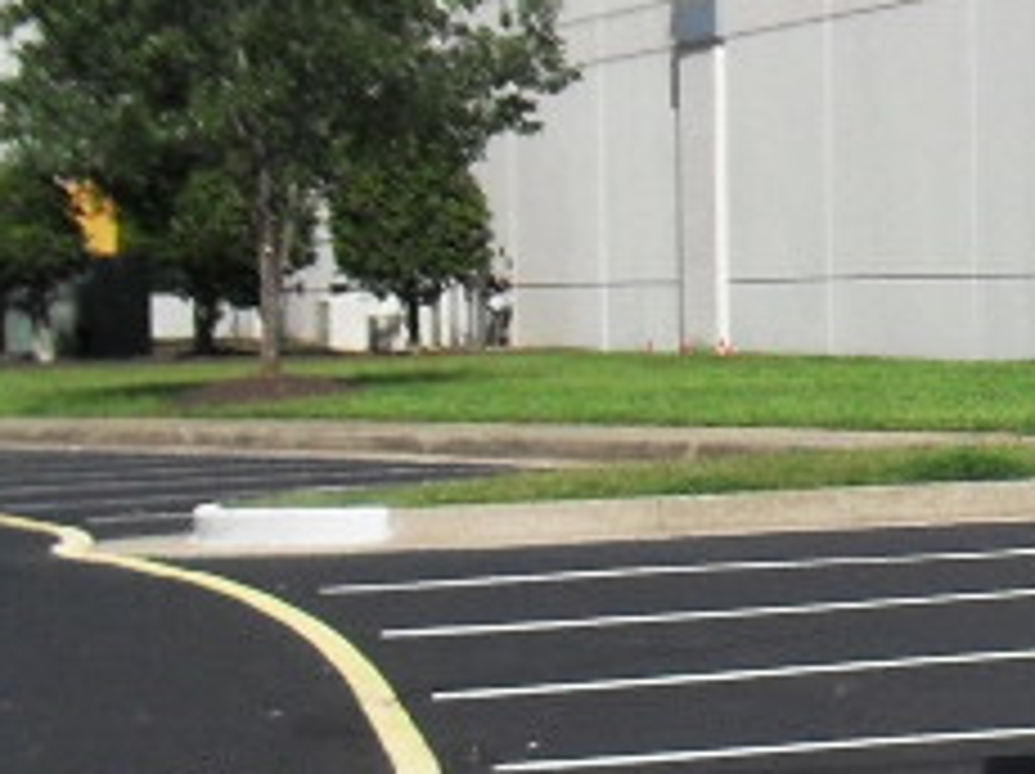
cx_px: 2218
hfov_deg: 11.2
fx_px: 4659
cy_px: 392
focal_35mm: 156
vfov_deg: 9.5
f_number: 8.4
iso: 100
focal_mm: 6.3
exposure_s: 1/350
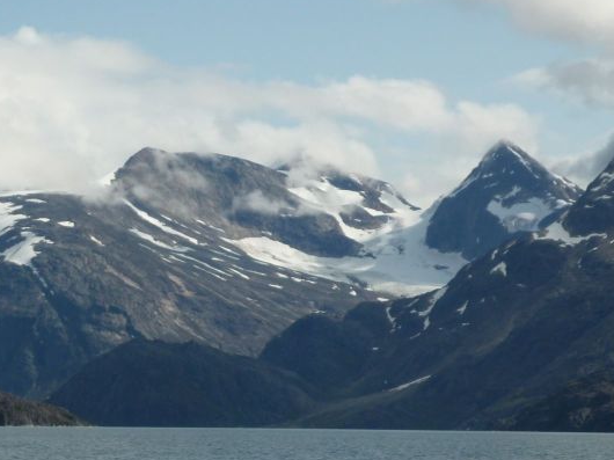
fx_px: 2677
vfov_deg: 9.8
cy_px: 258
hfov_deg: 13.1
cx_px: 253
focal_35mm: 151
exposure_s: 1/125
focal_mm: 16.5
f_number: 14
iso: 100
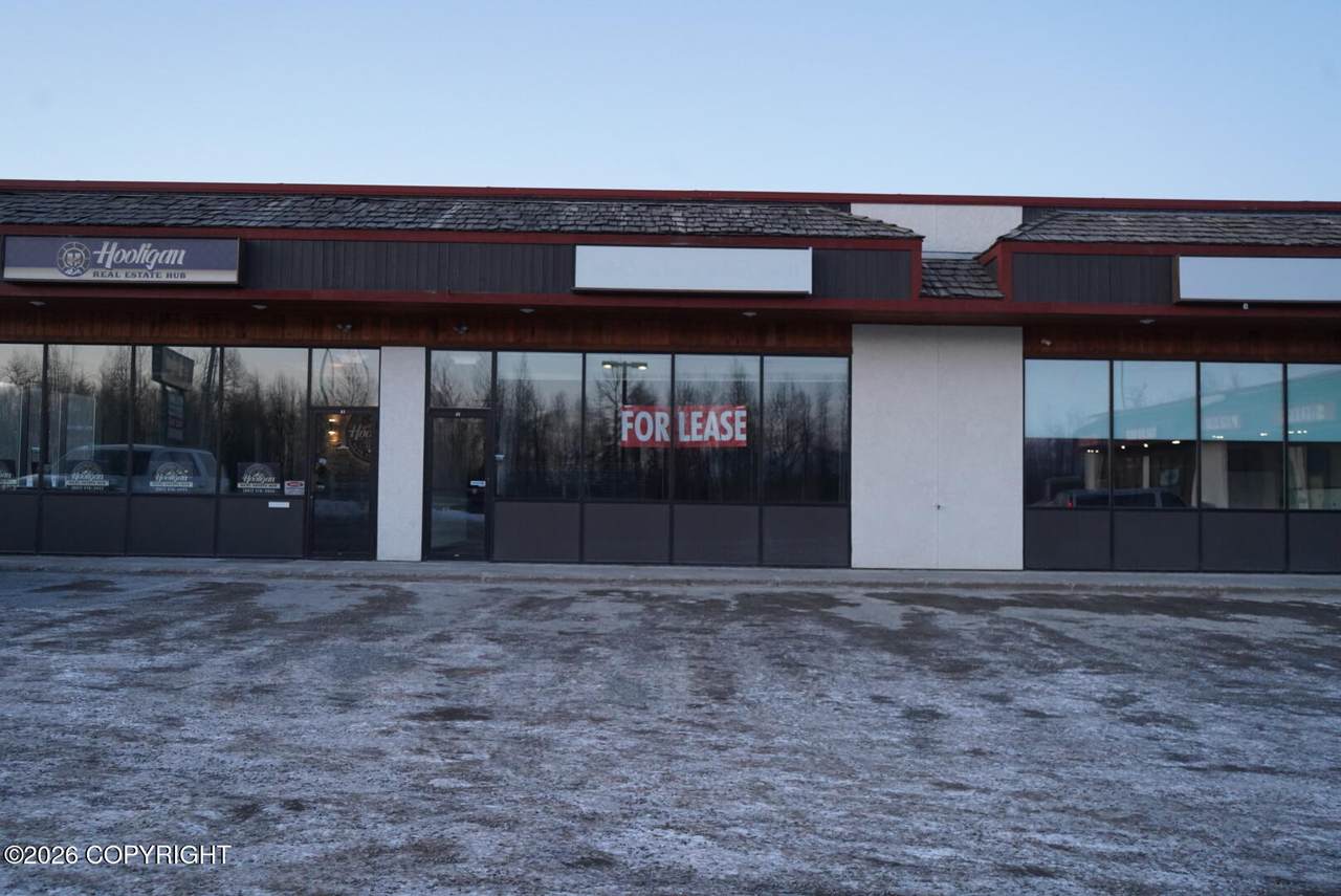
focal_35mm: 28
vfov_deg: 46.5
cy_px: 448
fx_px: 1044
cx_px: 670
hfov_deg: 65.4
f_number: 5.6
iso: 3200
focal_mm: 28
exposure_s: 1/250
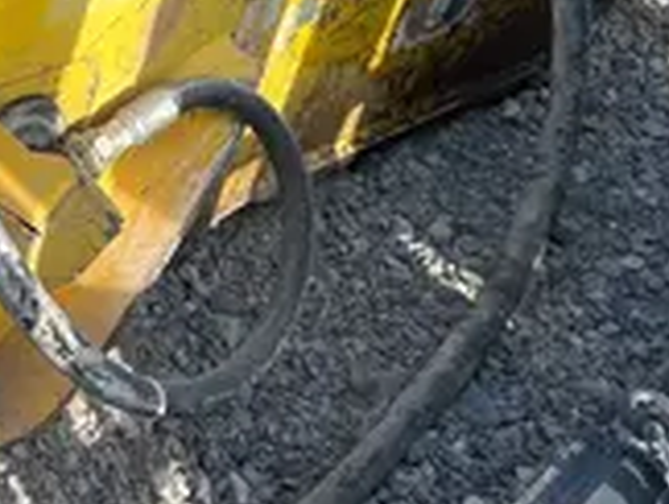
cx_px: -17
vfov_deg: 16.6
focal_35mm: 88
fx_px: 1703
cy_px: 72
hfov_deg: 21.4
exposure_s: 1/1377
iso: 50
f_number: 1.5
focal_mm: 5.7
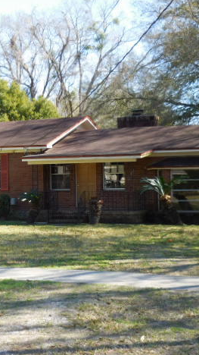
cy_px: 180
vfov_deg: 31.4
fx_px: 629
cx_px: 43
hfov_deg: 17.8
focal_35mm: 67
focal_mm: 8.1
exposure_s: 1/200
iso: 125
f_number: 4.2
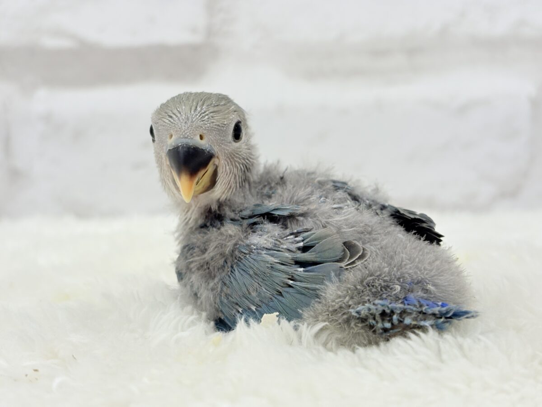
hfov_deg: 36.8
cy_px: 204
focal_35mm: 52
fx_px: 814
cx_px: 271
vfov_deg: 28.0
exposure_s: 1/100
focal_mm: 5.96
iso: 64
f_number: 1.6
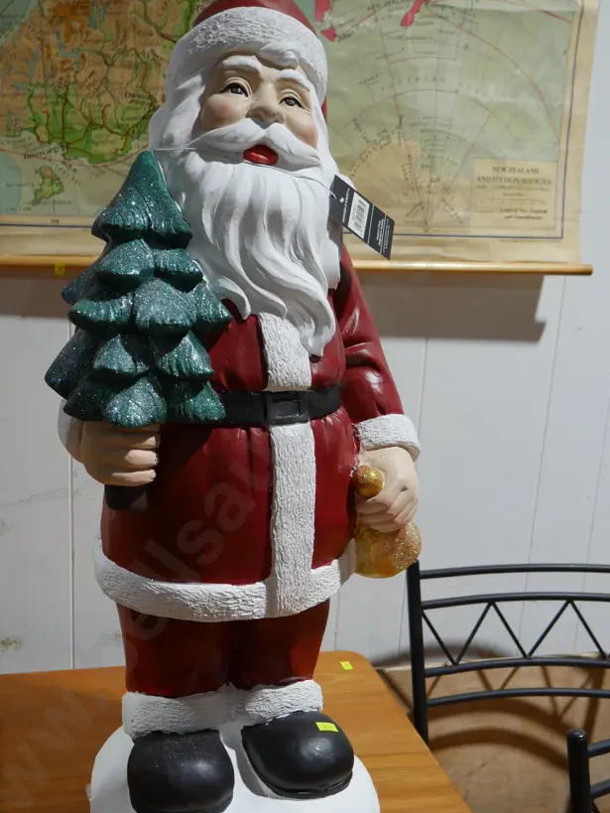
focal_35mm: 40
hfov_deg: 35.9
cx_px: 262
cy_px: 458
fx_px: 939
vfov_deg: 46.7
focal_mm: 16
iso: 200
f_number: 4
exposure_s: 1/60
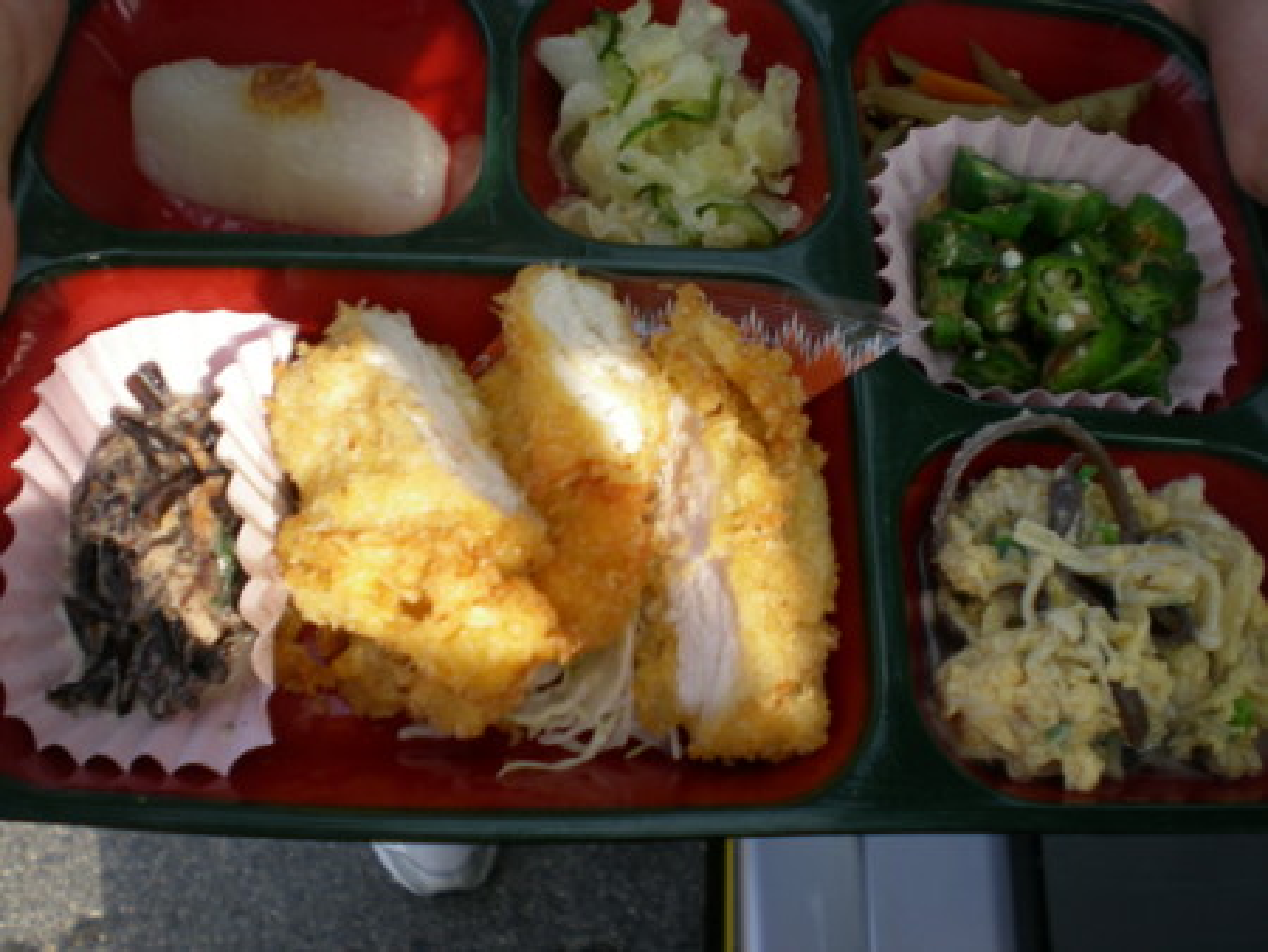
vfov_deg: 37.8
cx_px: 634
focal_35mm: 38
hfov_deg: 49.0
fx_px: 1393
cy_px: 476
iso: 50
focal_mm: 6.3
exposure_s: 1/226
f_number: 3.1
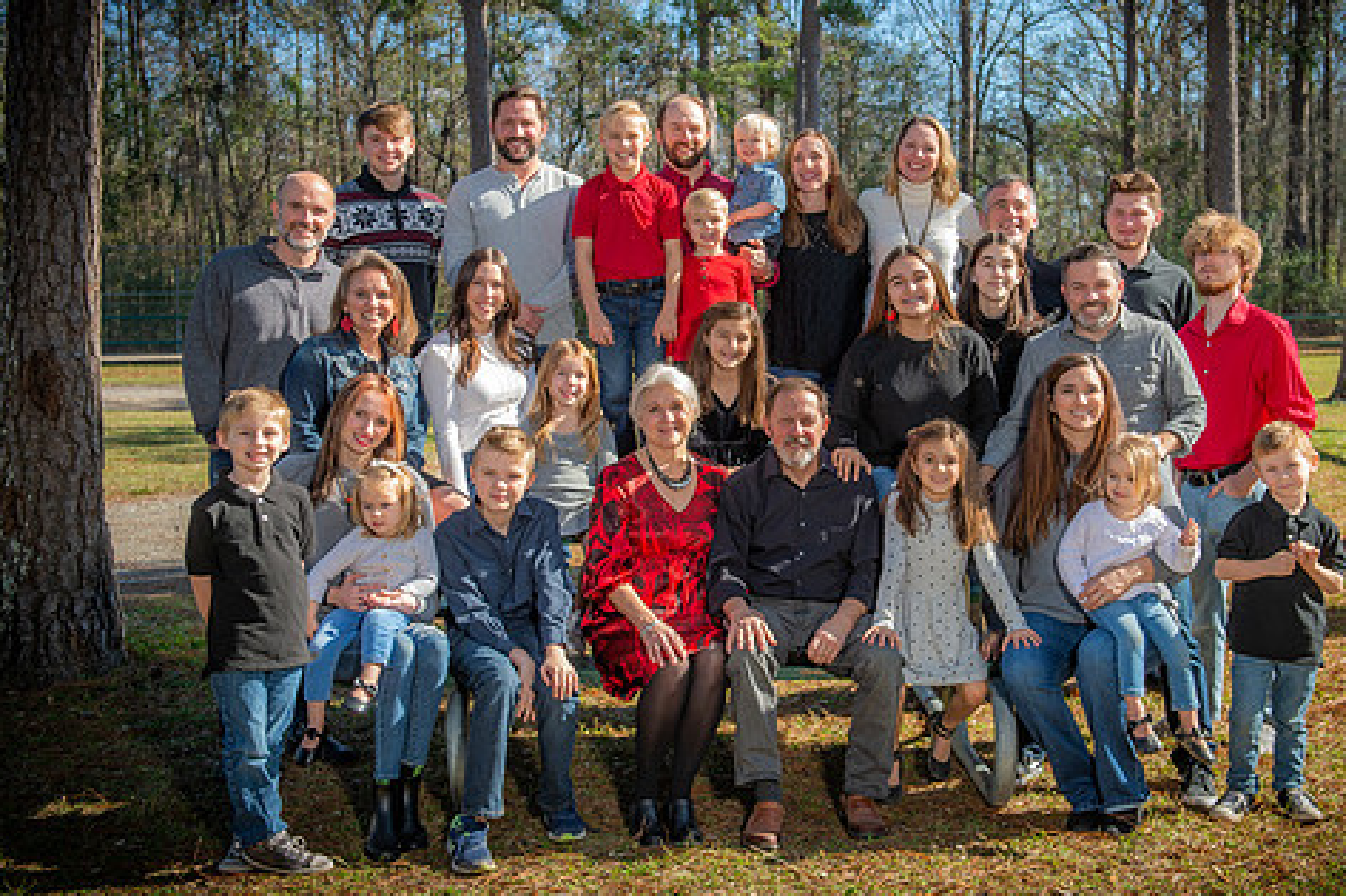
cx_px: 748
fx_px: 1831
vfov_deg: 27.5
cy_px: 427
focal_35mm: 49
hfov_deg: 40.3
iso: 80
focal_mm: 40
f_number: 5
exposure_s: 1/250
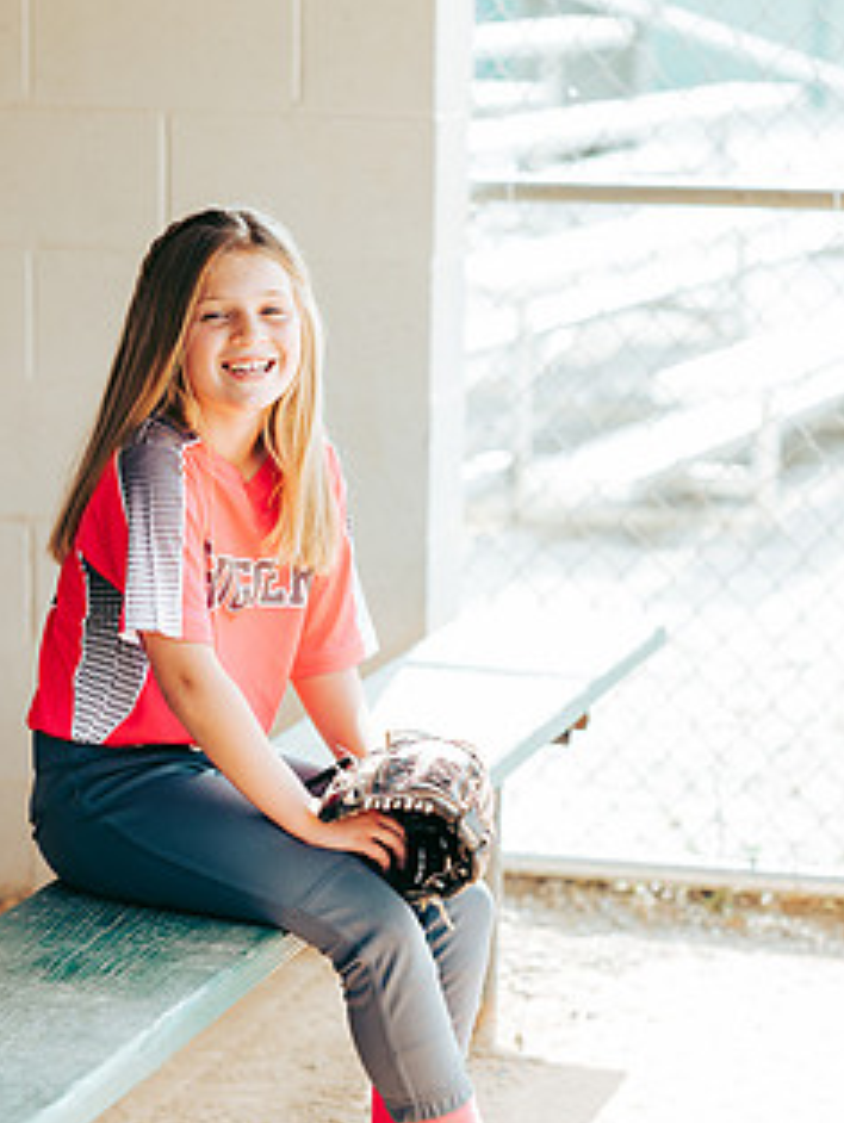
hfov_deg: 12.7
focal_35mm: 117
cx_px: 325
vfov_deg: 16.8
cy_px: 683
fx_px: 3798
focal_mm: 85
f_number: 2.8
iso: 160
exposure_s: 1/320
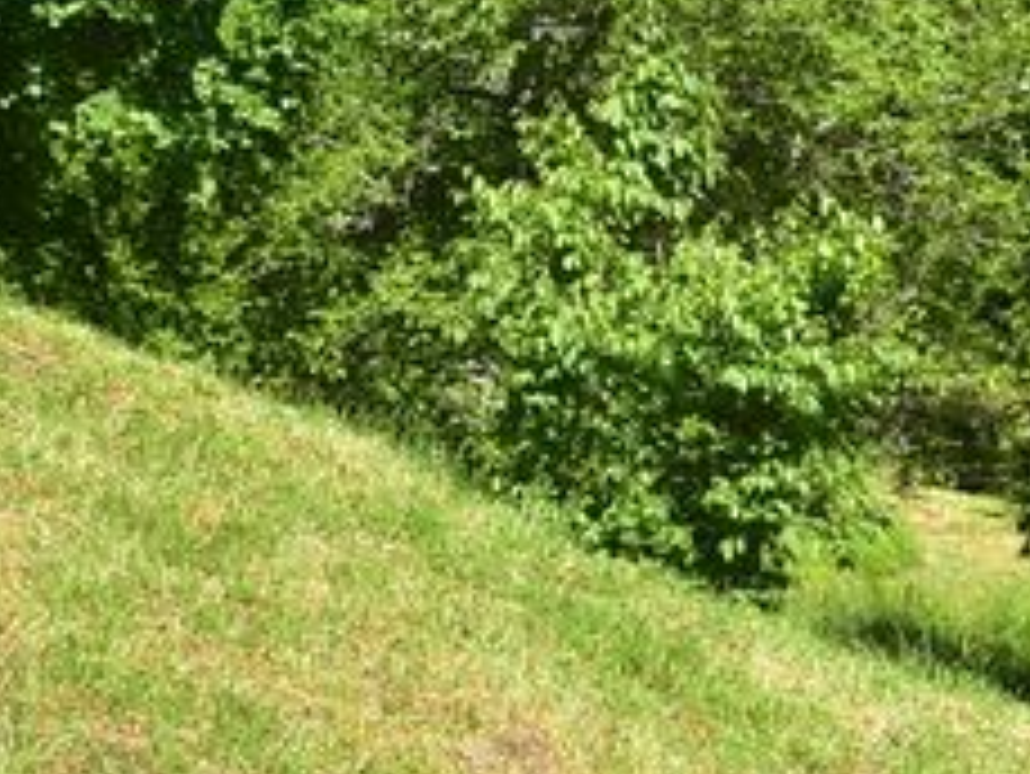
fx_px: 8127
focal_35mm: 273
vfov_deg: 5.4
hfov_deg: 7.1
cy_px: -421
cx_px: 1808
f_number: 10
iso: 160
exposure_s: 1/160
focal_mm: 50
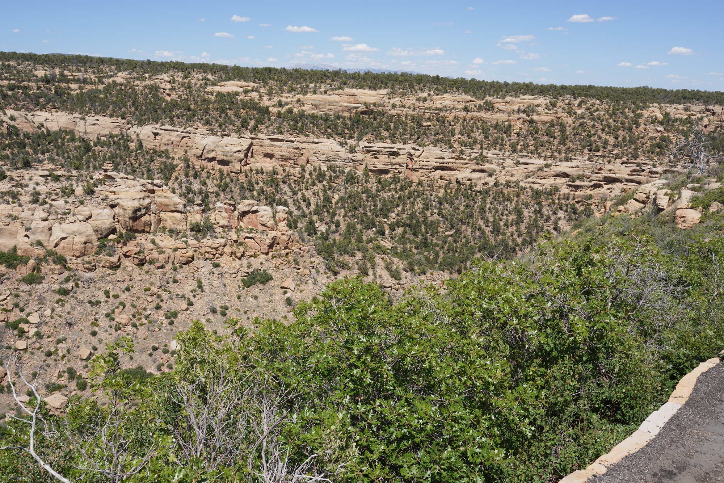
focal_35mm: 30
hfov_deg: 61.9
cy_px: 242
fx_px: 603
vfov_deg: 43.6
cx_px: 362
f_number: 16
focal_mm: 30
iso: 100
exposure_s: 1/100
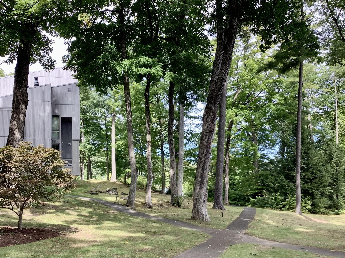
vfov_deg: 38.6
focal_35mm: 37
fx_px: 369
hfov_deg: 50.1
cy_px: 146
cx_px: 159
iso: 25
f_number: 2.4
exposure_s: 1/113
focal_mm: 3.3
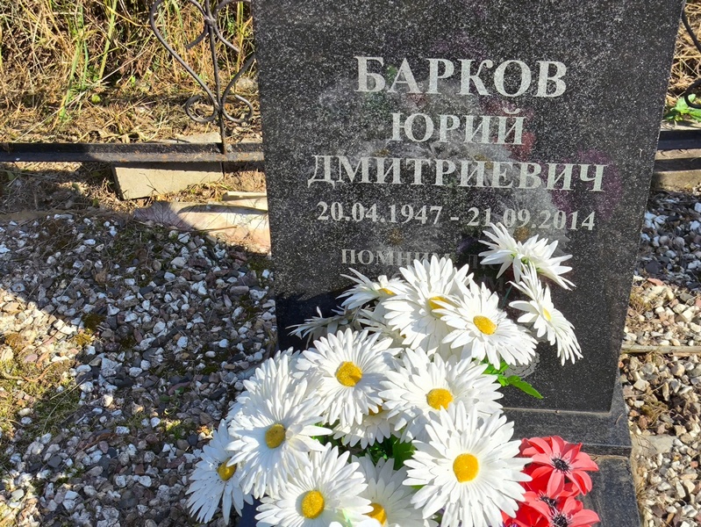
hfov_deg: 38.2
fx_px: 1013
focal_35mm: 50
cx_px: 350
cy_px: 264
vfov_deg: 29.1
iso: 50
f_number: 1.7
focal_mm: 4.71
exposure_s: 1/1297
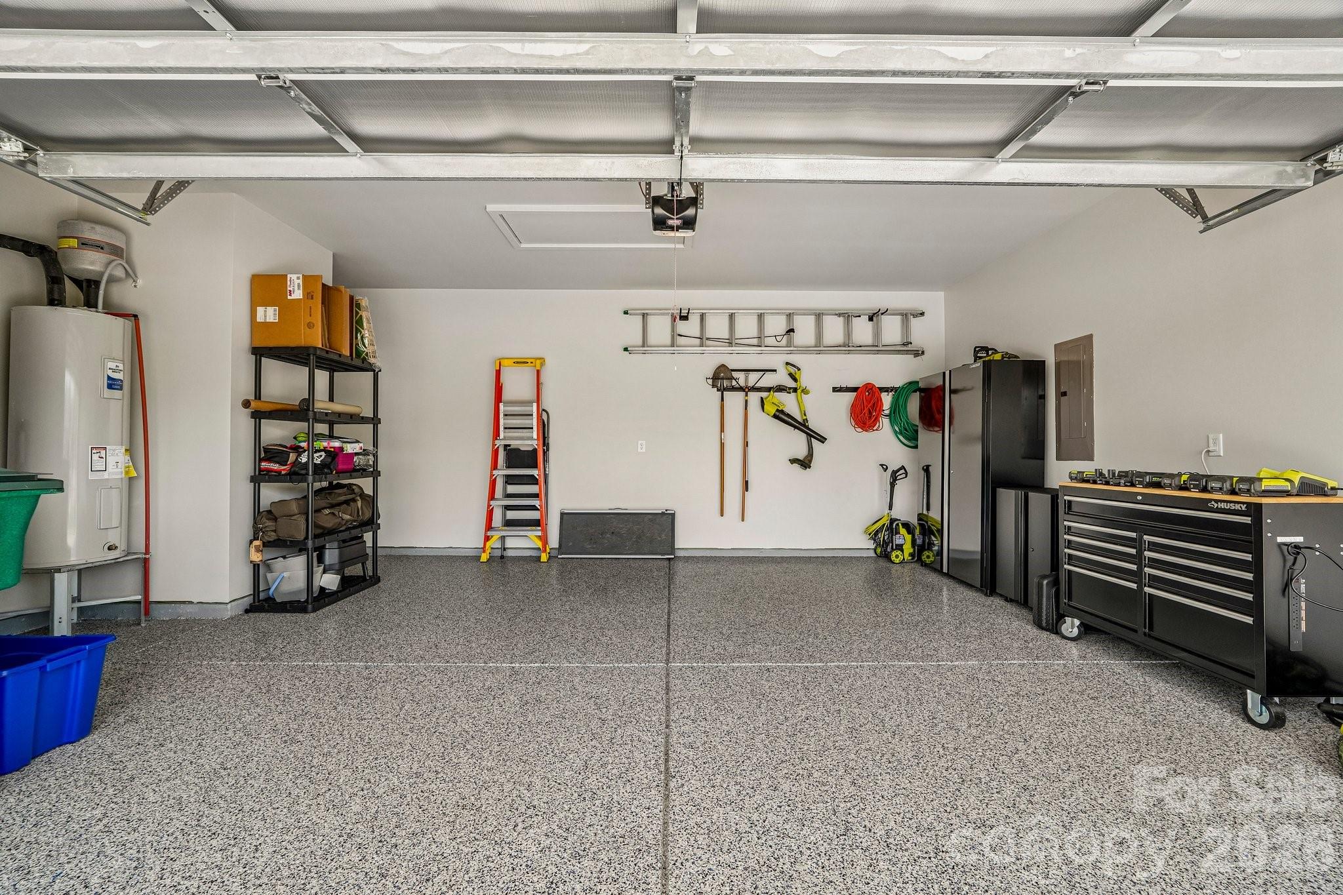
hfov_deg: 100.4
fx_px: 559
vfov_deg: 77.3
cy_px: 448
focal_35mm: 15
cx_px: 672
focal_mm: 10
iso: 200
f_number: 8
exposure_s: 1/30
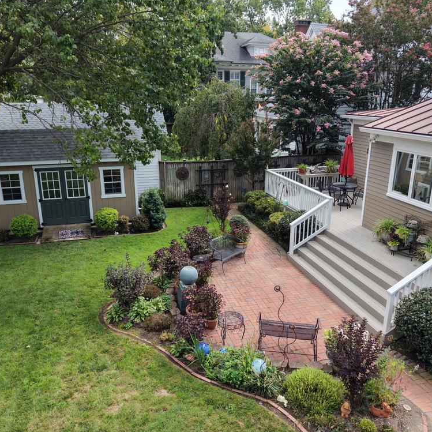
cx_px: 209
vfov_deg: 55.6
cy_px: 215
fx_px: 409
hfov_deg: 55.6
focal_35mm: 29
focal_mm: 8.67
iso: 100
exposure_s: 1/800
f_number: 1.8
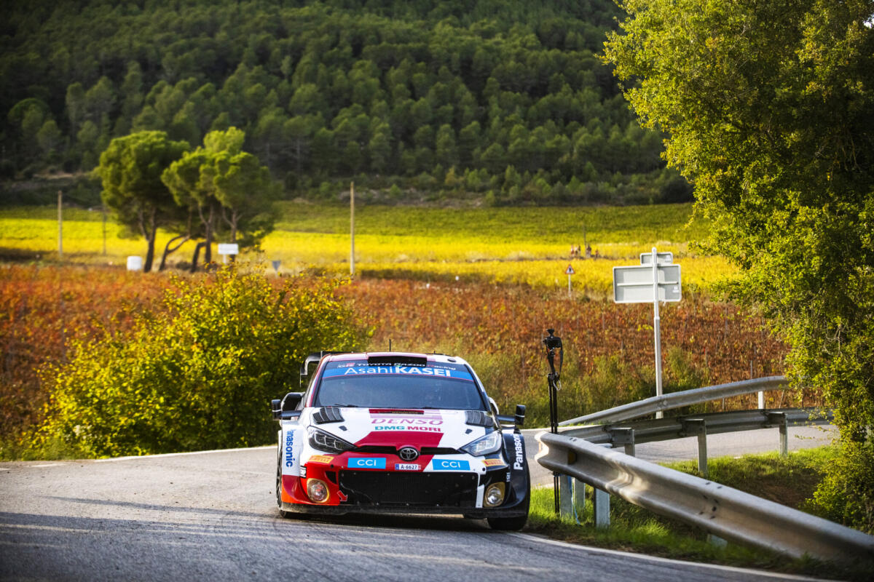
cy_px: 291
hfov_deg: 20.8
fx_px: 2379
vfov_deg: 14.0
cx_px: 437
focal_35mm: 98
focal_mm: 98
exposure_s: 1/4000
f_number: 4.5
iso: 1000
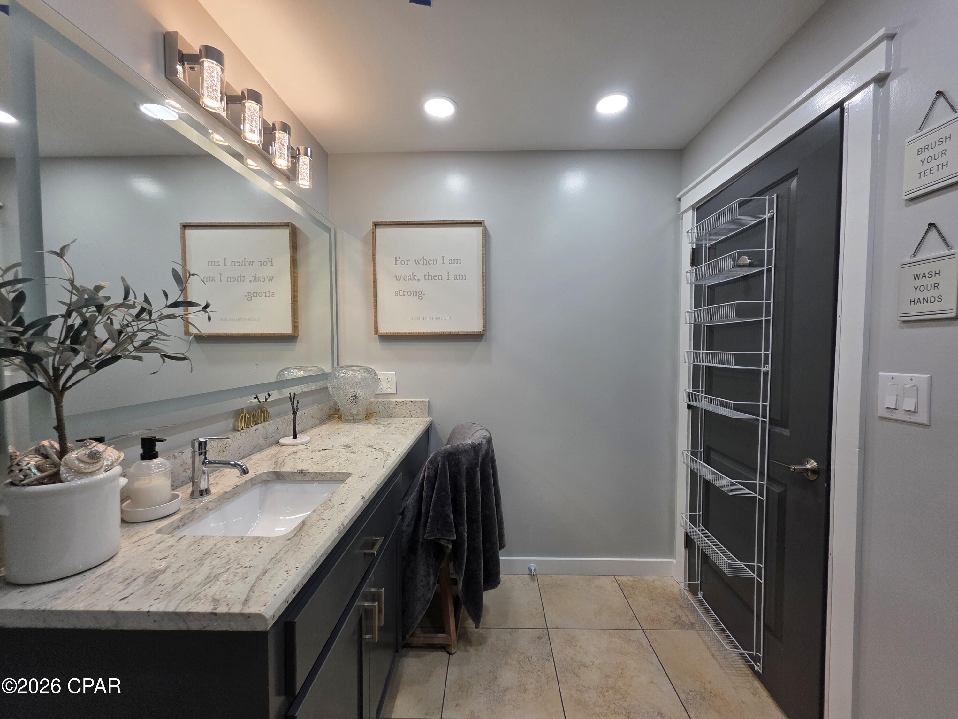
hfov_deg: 106.2
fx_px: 360
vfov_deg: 89.9
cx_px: 479
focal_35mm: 13
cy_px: 360
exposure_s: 1/120
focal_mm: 2.2
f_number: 1.9
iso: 64
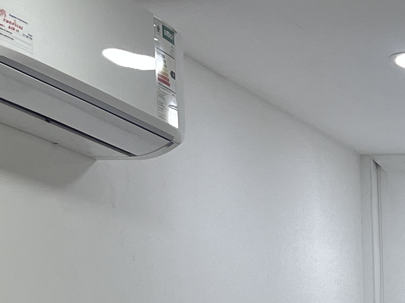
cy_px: 623
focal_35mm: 126
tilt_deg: -8.2
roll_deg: -1.3
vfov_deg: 10.7
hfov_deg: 13.9
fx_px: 1474
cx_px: 737
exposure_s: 1/100
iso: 50
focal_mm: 5.1
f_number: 1.6
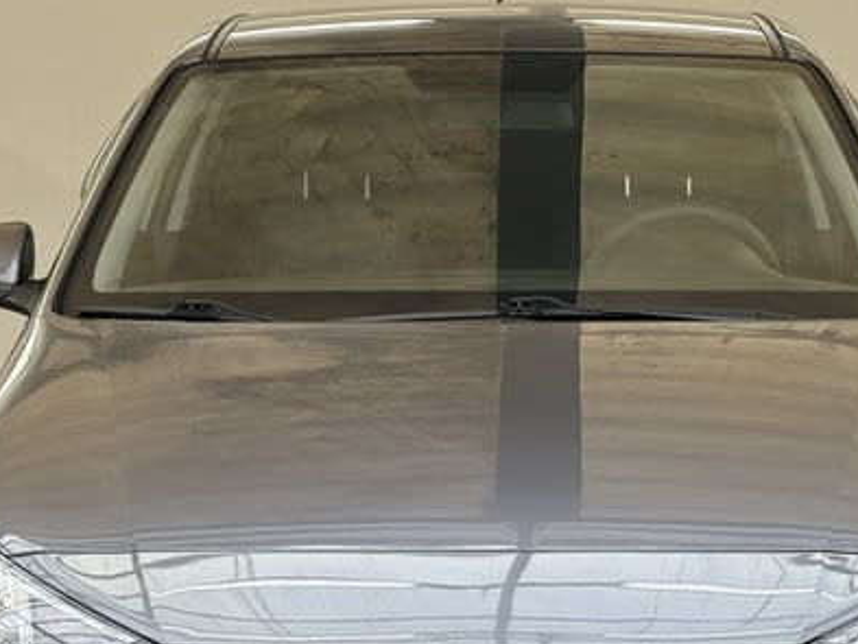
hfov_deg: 17.9
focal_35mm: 110
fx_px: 2727
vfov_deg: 13.4
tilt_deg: -11.3
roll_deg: -0.9
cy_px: 473
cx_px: 469
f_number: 1.78
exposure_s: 1/428
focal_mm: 6.76
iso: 64
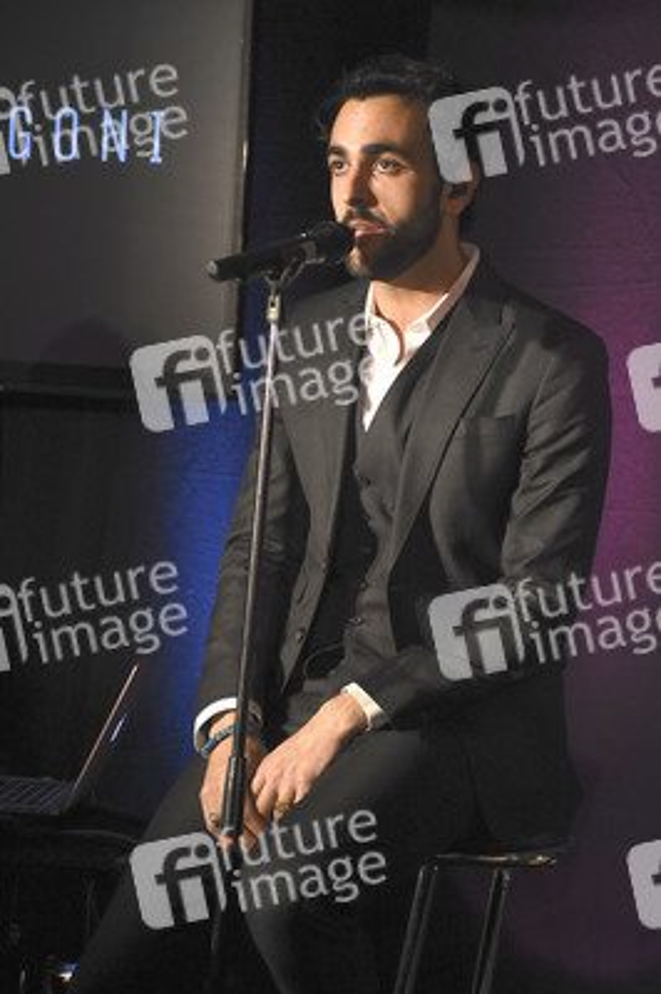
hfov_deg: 12.2
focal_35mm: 112
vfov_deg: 18.2
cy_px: 497
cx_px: 330
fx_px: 3104
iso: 1600
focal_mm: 75
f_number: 5
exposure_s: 1/100
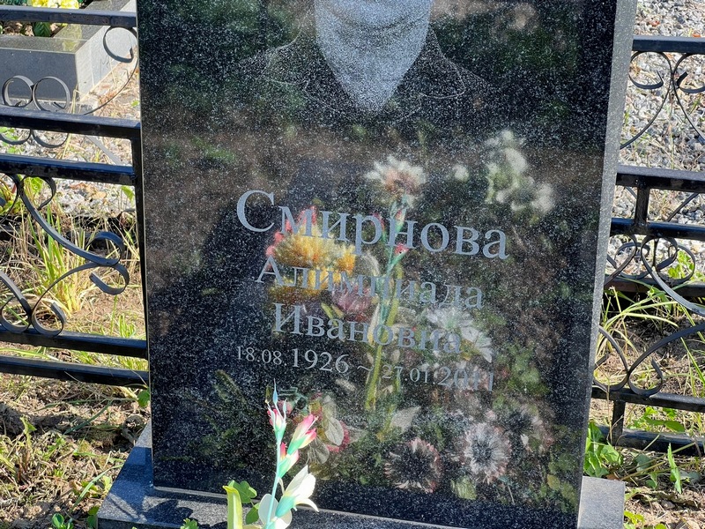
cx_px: 352
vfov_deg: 19.1
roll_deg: -0.1
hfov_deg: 25.3
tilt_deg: -28.6
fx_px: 1568
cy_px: 264
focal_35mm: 77
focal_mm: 9
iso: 32
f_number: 2.8
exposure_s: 1/107
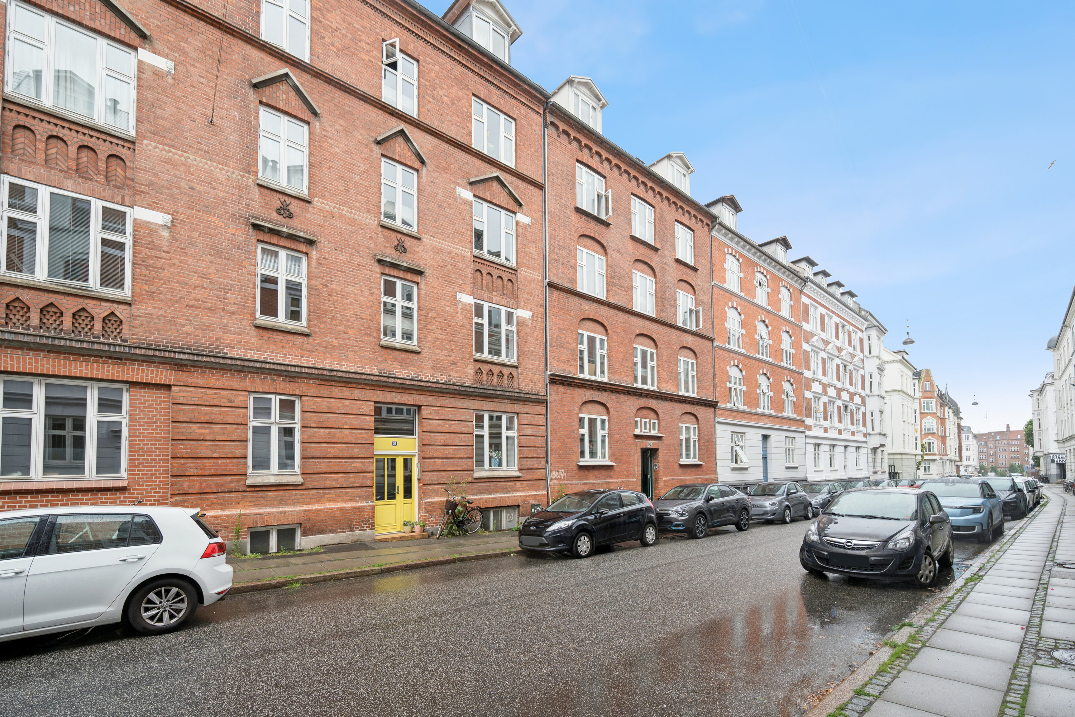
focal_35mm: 15
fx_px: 448
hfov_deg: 100.4
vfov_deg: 77.3
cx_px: 538
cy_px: 358
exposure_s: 1/125
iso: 100
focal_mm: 15
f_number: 6.3
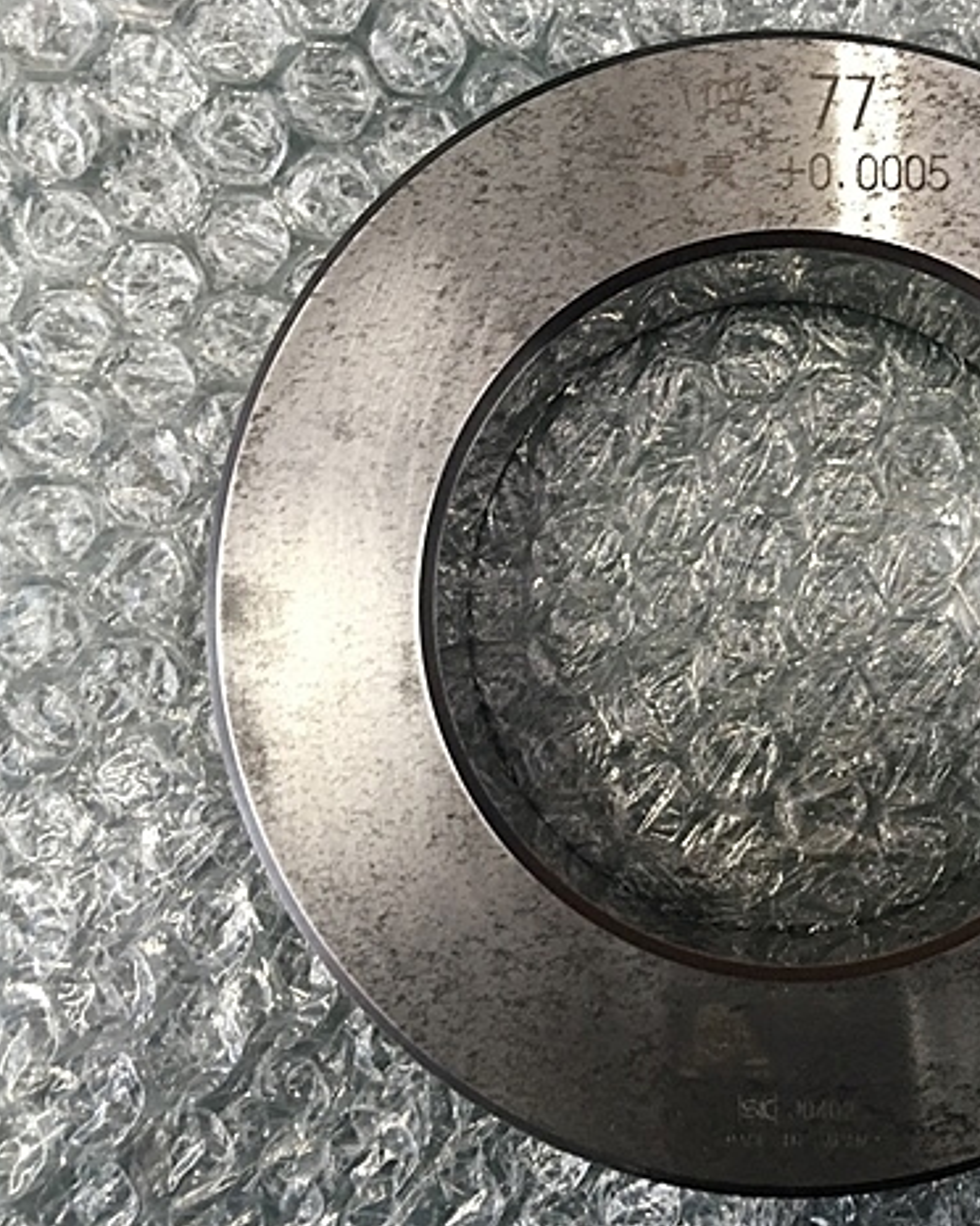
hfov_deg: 37.2
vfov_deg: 46.8
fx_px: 1414
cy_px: 620
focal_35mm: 39
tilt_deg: -86.4
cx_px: 751
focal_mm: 4.15
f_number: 2.2
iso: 100
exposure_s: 1/30
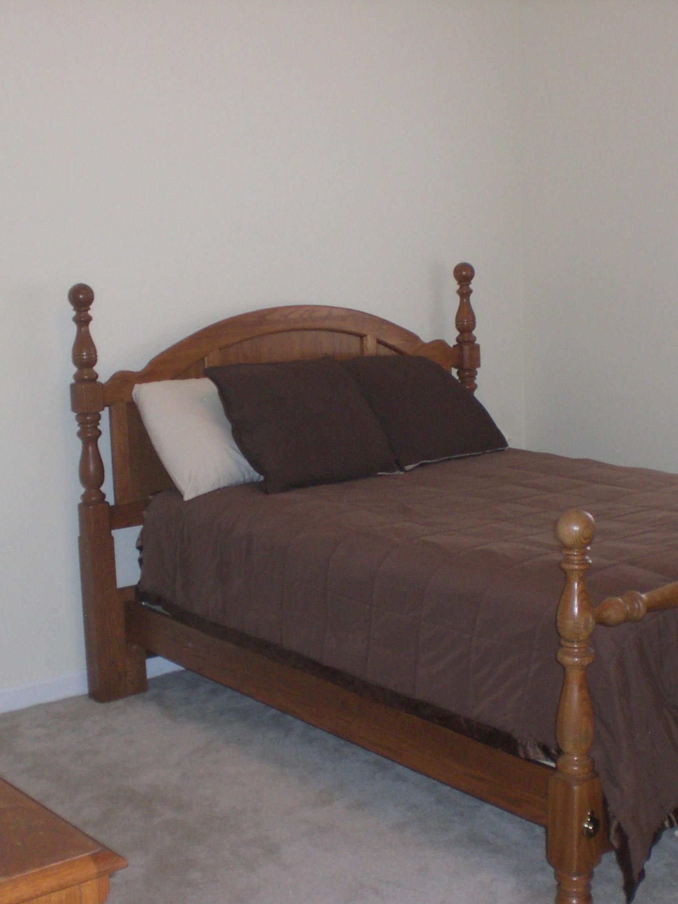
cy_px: 461
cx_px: 400
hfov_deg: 28.0
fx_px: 1358
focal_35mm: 52
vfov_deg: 36.8
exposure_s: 1/60
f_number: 3.1
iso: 200
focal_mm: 6.3
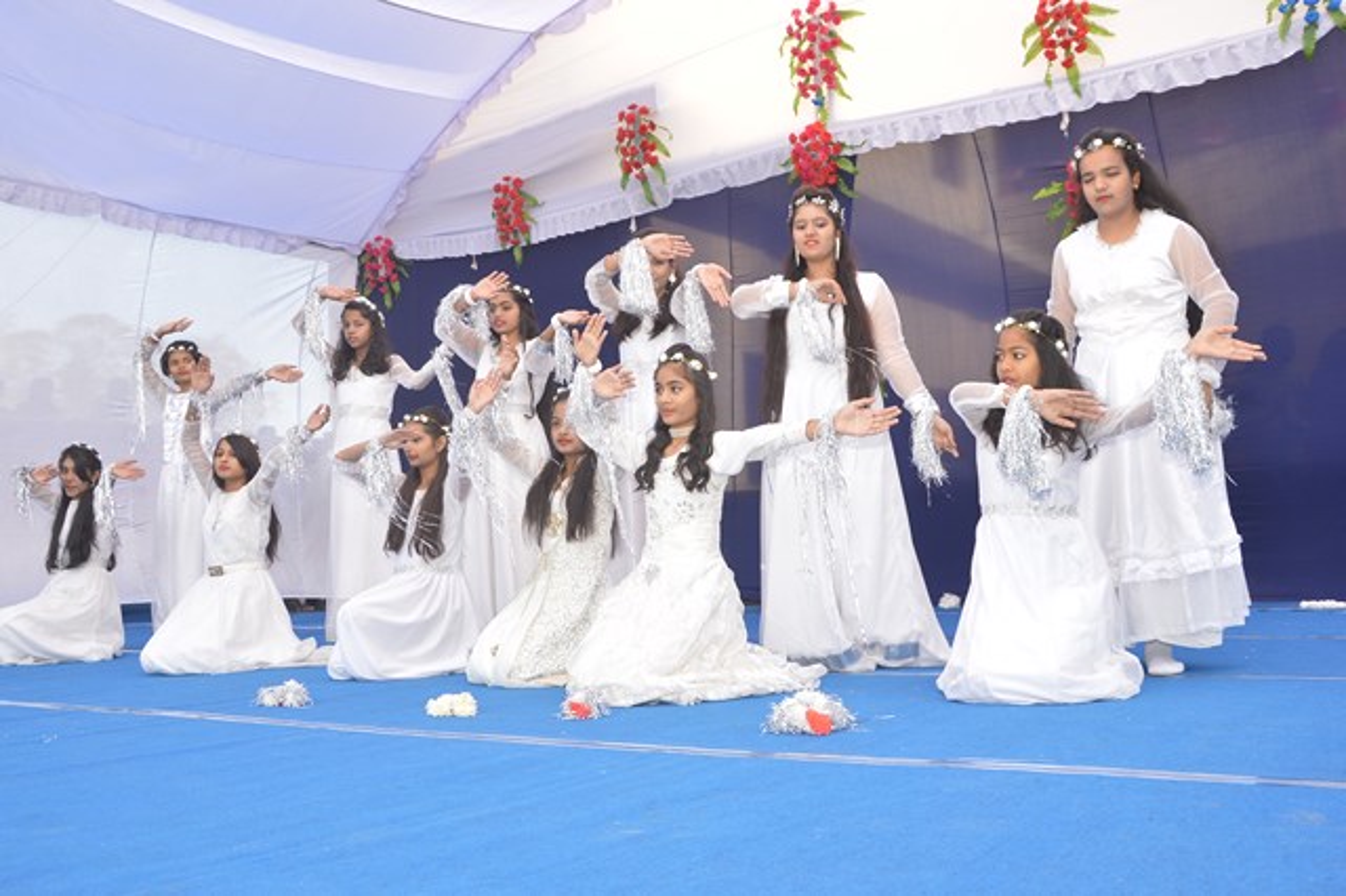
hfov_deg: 57.2
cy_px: 448
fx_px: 1233
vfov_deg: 39.9
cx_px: 673
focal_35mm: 33
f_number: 9
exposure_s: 1/125
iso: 400
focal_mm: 22
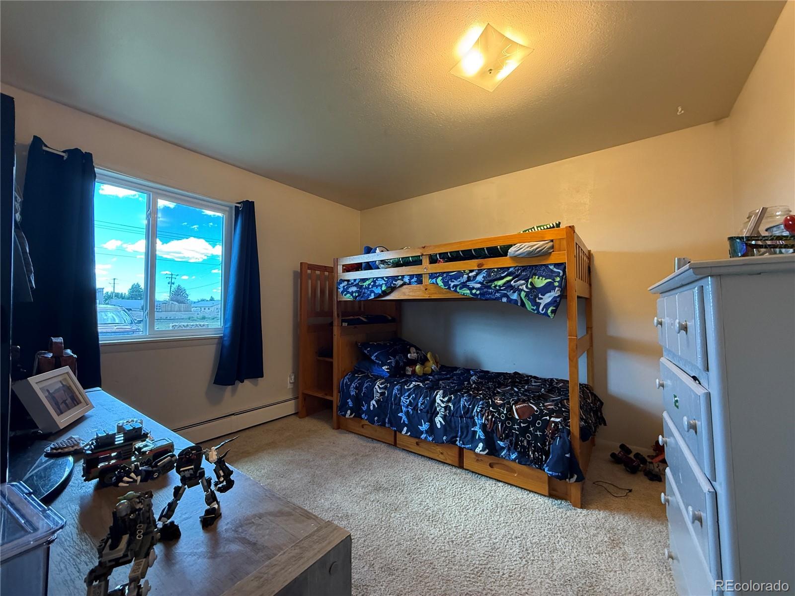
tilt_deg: +2.4
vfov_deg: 85.7
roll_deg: +0.0
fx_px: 322
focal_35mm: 14
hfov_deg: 102.1
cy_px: 298
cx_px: 398
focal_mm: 2.22
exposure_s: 1/120
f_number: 2.2
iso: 500
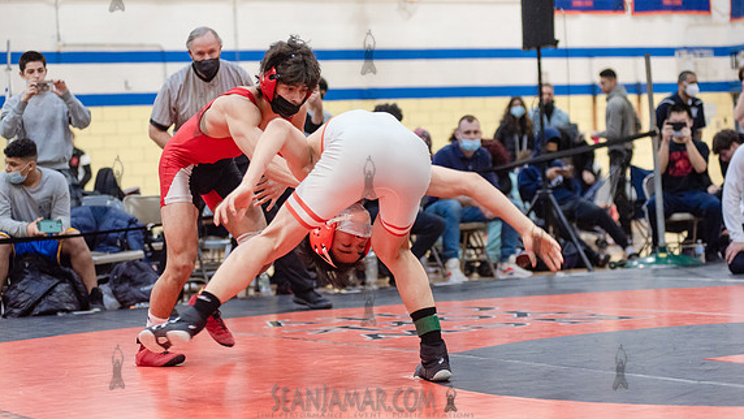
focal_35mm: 85
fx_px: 1677
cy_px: 178
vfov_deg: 14.2
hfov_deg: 25.0
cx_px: 368
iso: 4000
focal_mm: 80
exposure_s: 1/400
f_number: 3.5
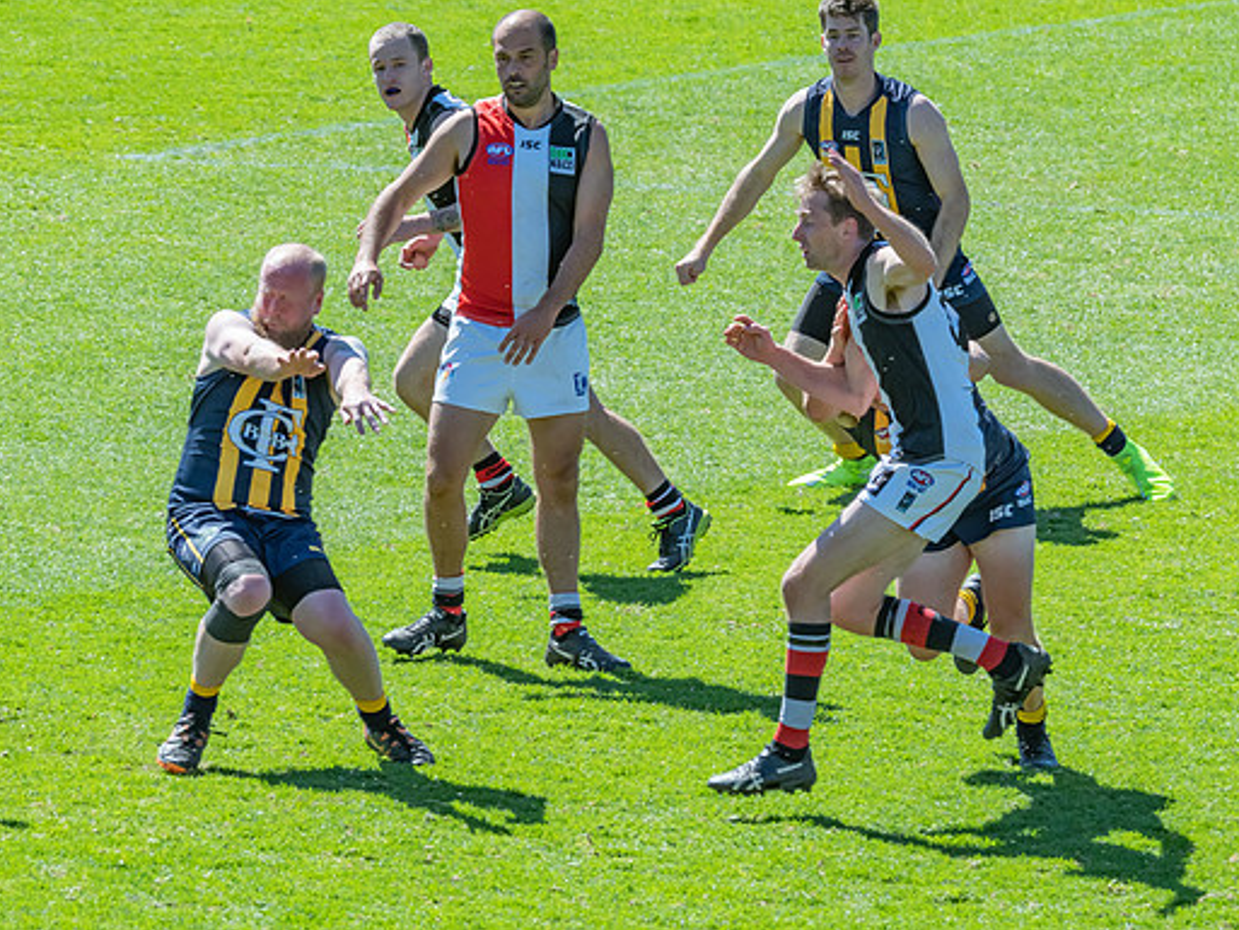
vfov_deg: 2.7
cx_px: 676
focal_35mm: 543
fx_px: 19440
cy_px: 517
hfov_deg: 3.7
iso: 800
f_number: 13
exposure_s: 1/1000
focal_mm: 300
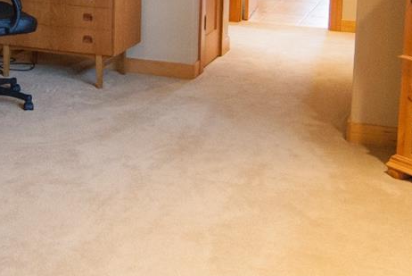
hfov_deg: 25.6
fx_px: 893
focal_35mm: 78
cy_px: -26
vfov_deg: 17.0
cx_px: 94
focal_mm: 16
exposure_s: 1/20
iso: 400
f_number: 4
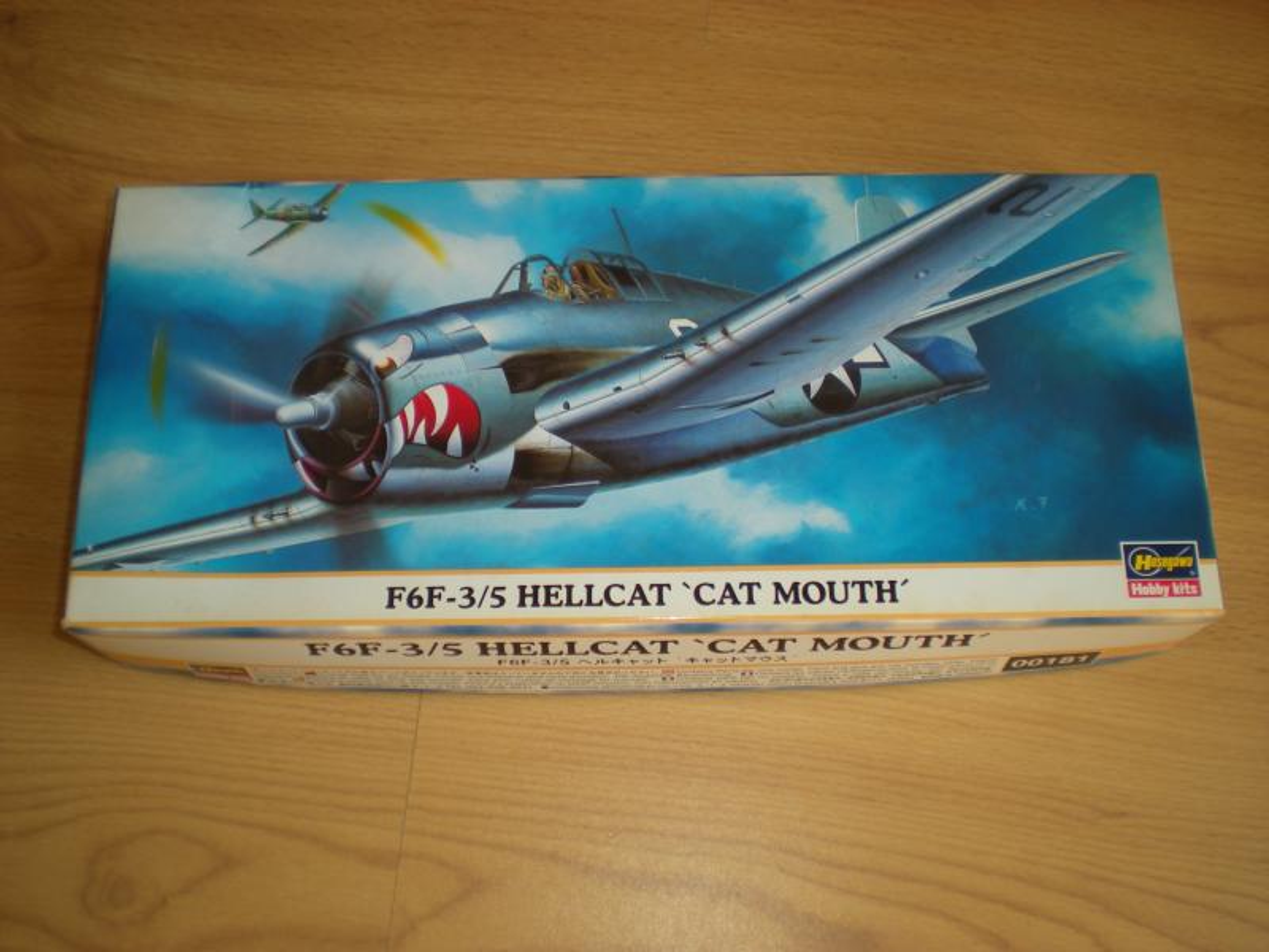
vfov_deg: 37.7
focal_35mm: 38
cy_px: 476
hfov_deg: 49.0
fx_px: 1393
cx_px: 634
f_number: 3.1
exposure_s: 1/60.5
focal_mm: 6.3
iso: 64
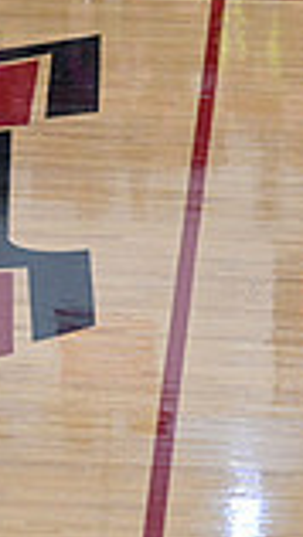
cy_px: 36
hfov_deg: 3.0
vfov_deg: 5.5
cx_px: -620
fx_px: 5593
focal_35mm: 392
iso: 4000
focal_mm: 102
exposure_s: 1/400
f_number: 4
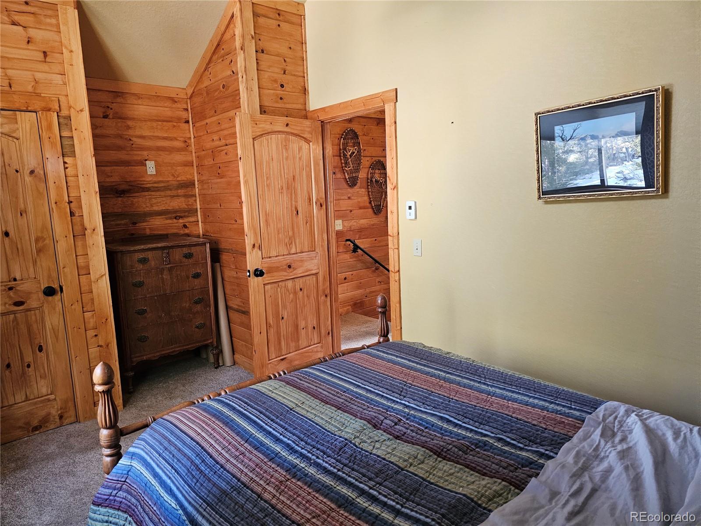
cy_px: 263
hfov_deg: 73.9
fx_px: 466
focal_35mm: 23
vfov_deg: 58.9
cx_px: 350
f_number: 1.7
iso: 1000
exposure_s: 1/120
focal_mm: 6.3
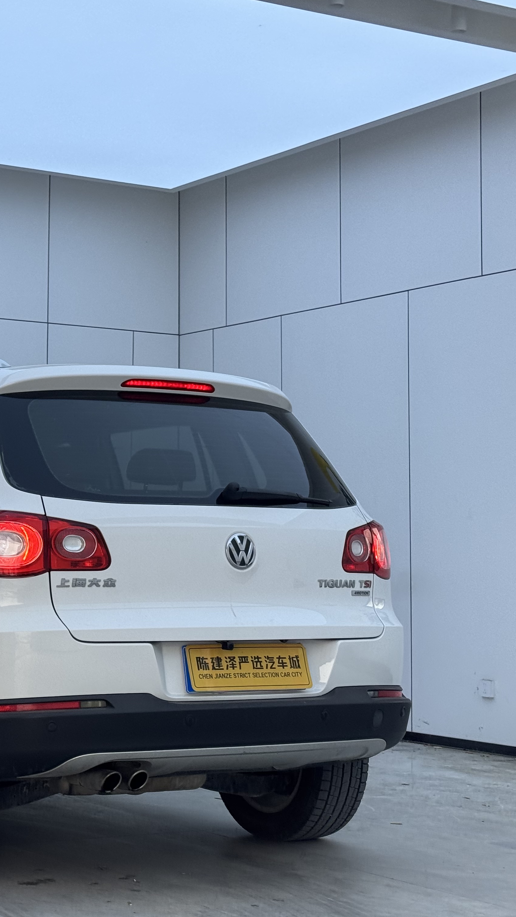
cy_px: 458
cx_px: 14
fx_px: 1703
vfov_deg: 30.2
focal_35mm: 70
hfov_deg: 16.9
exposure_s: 1/783
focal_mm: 6.76
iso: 64
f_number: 1.78
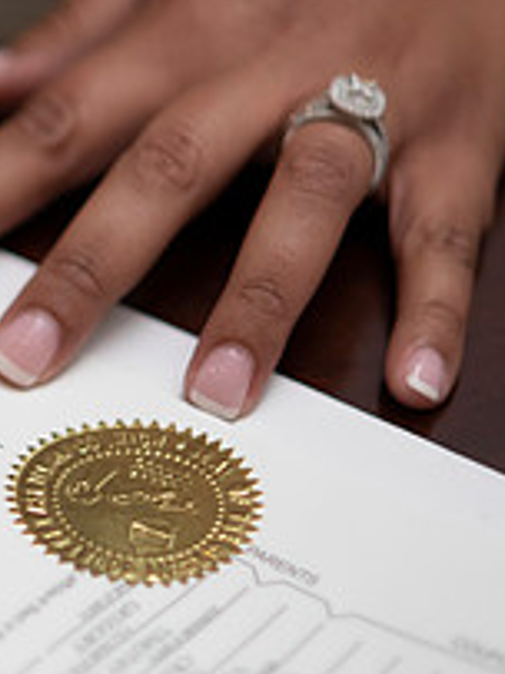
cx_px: -256
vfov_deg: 8.5
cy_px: 247
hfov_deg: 6.3
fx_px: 4556
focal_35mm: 234
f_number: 2
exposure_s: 1/160
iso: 500
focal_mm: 85
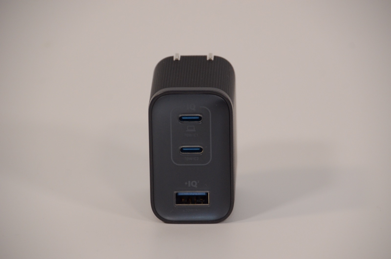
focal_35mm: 450
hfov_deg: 4.6
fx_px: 4876
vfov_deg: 3.0
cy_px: 130
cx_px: 196
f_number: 6.3
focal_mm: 300
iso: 1600
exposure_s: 1/125
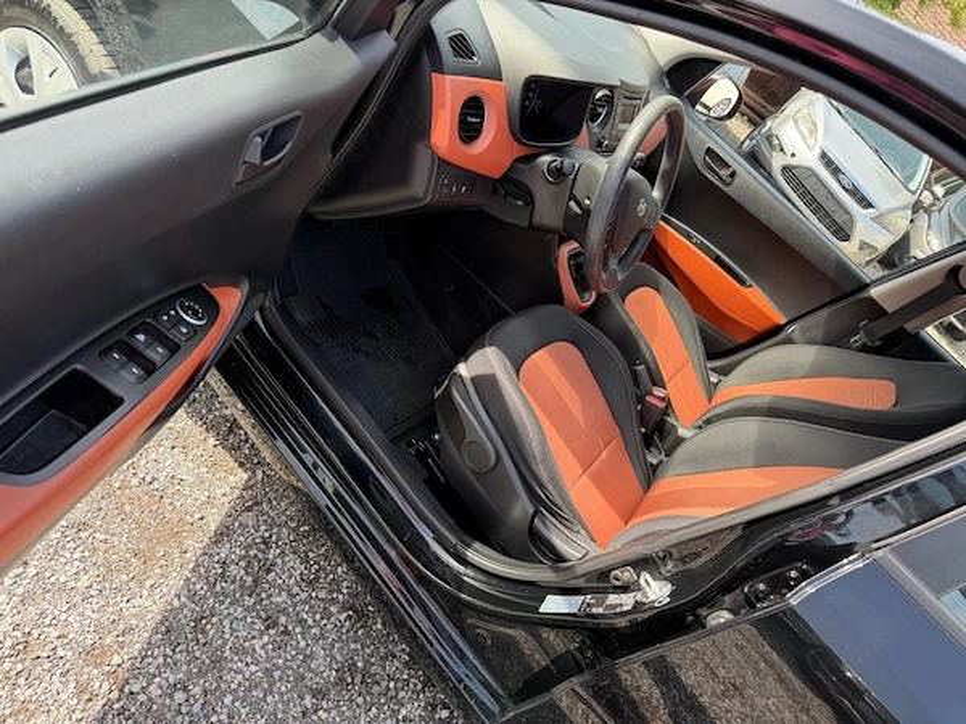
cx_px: 483
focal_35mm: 24
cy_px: 362
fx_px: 670
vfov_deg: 56.8
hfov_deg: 71.6
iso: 100
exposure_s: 1/370
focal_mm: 6.76
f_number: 1.78
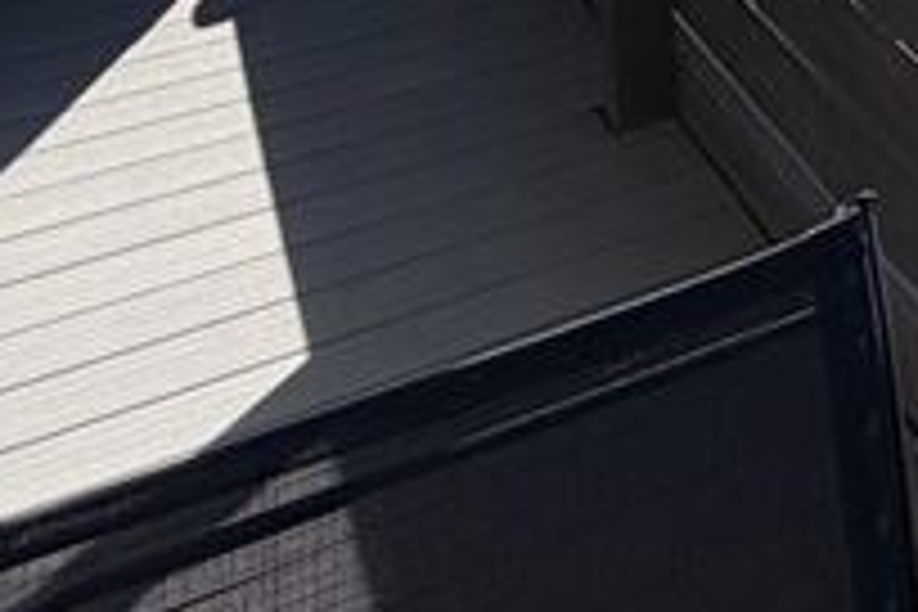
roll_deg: +1.2
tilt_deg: -0.8
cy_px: -752
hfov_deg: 20.5
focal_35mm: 73
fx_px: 1861
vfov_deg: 14.2
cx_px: 1606
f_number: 2.2
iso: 20
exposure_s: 1/853
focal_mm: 2.22
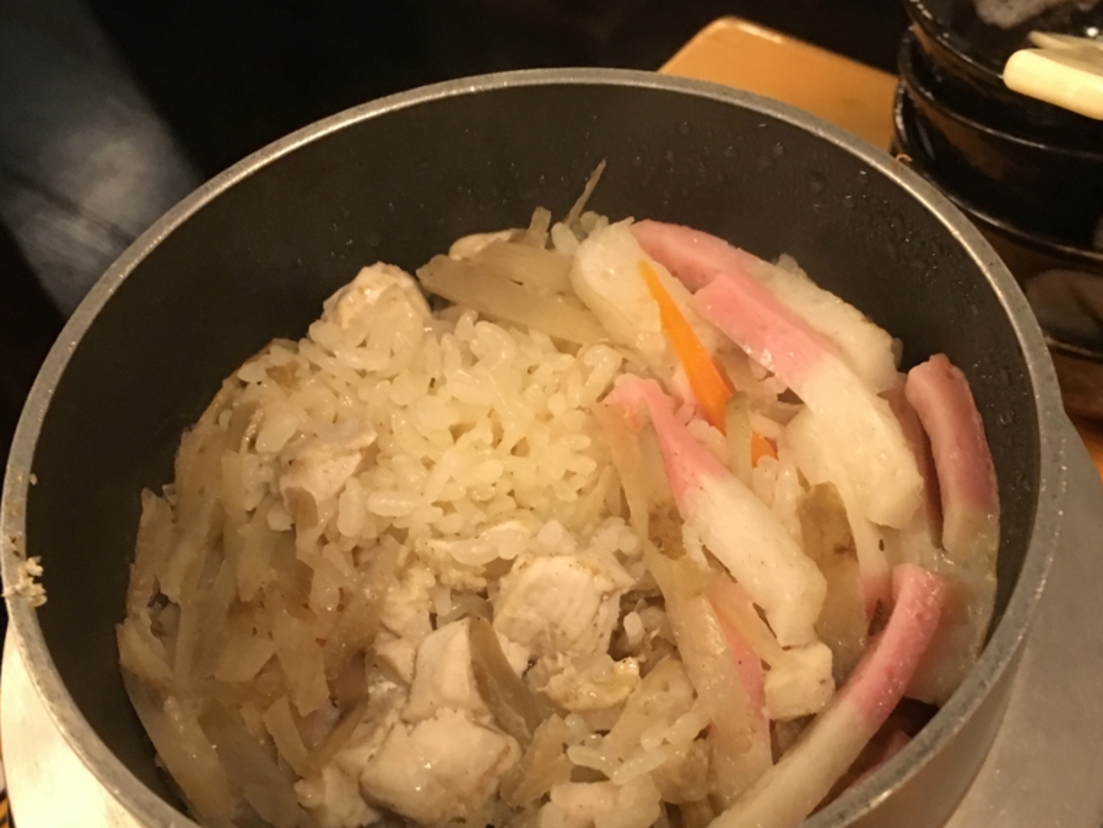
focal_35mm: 39
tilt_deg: -55.2
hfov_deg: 47.8
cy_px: 516
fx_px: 1243
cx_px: 606
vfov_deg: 36.6
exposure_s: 1/15
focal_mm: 4.15
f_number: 2.2
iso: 250
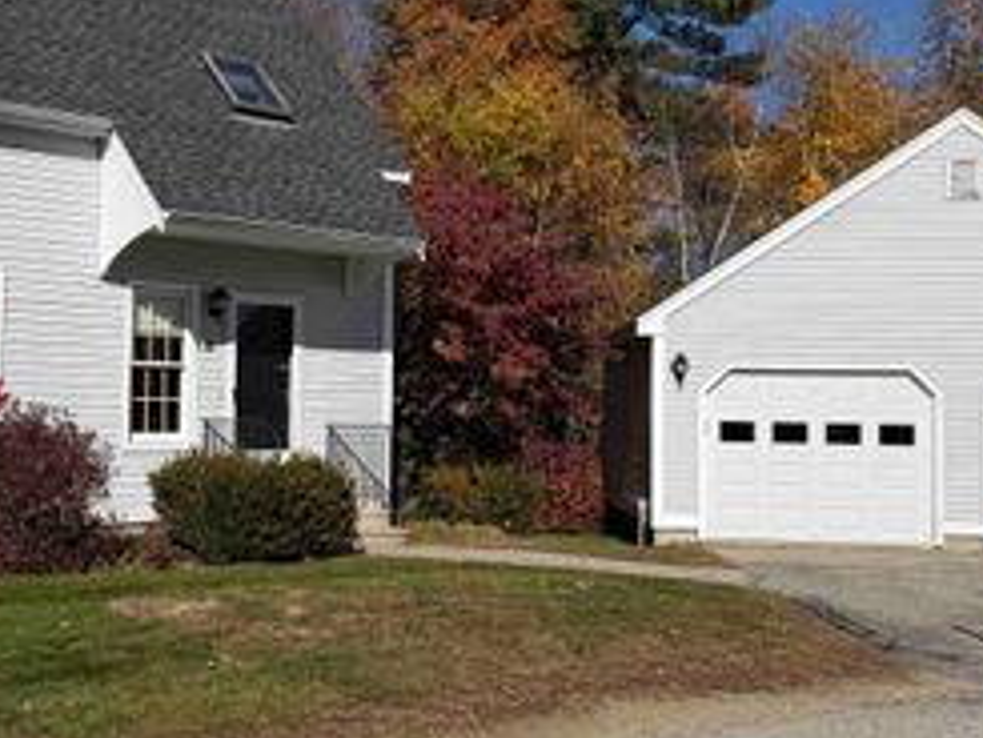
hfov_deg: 38.7
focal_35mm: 49
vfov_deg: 29.7
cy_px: 343
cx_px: 377
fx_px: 1392
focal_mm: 6.76
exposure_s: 1/10309
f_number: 1.78
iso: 80
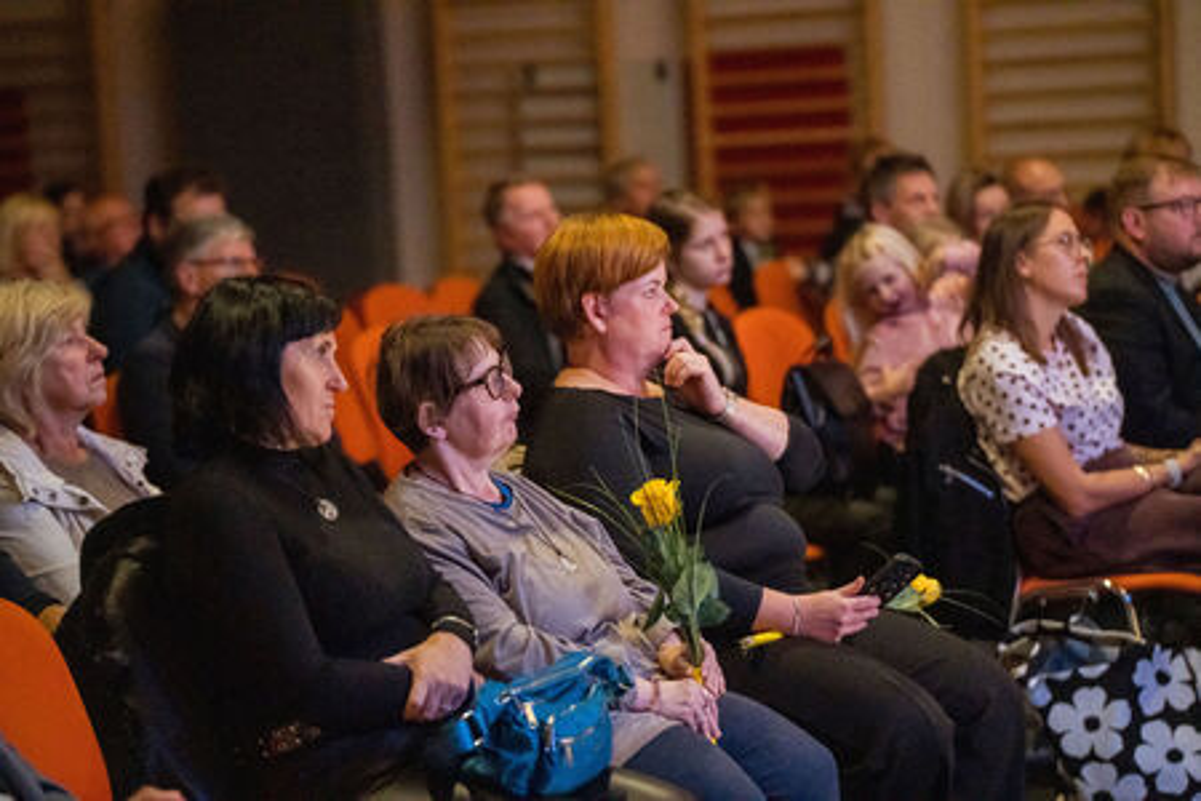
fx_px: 3703
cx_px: 600
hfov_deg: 18.4
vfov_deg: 12.3
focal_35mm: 111
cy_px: 400
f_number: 2.8
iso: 16000
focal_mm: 111
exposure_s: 1/250
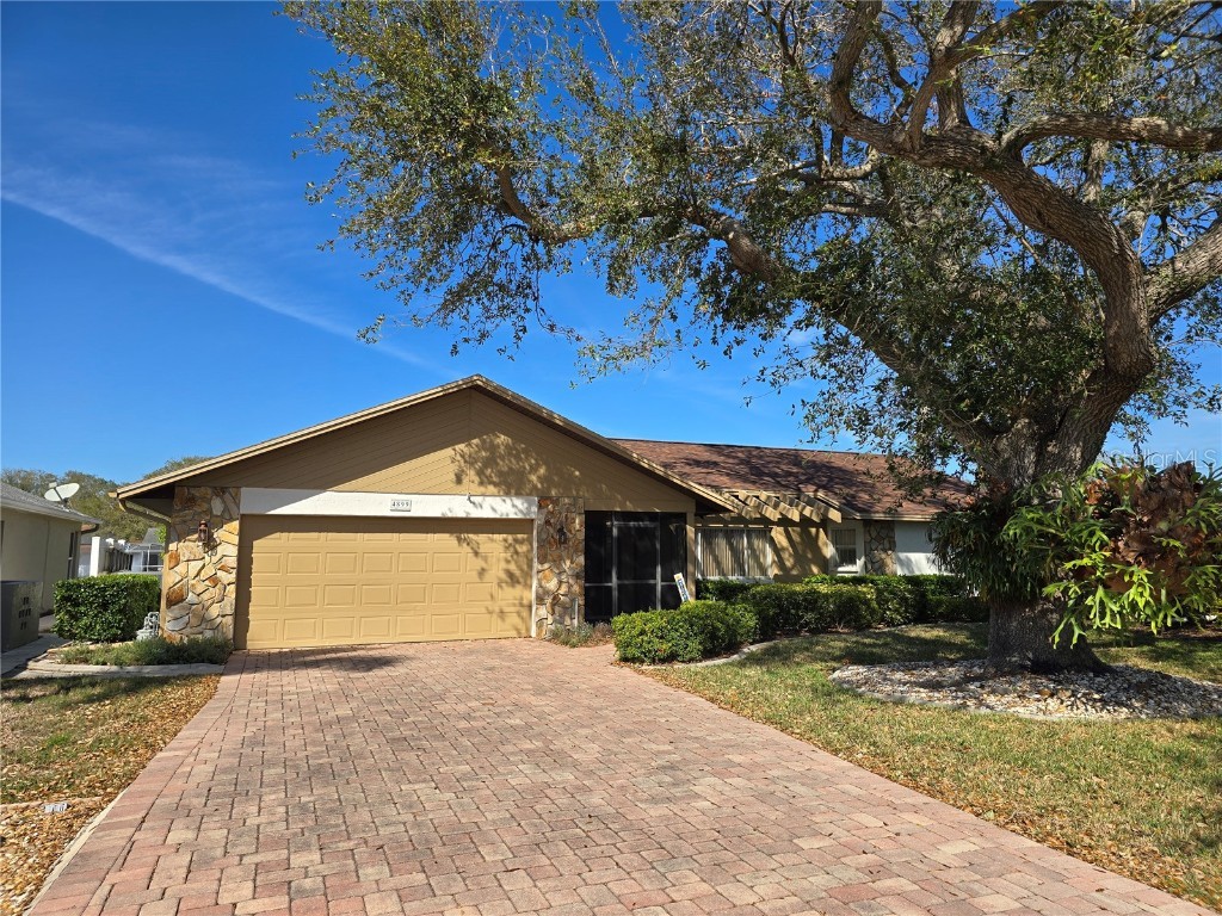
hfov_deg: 73.9
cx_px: 611
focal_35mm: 23
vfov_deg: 58.9
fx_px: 812
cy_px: 458
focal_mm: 6.3
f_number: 1.7
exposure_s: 1/754
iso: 12
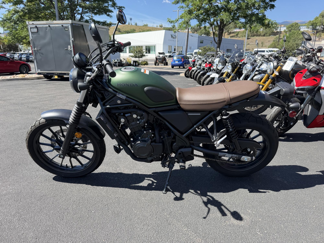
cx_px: 162
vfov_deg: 56.8
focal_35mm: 24
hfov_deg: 71.6
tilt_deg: -15.6
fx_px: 225
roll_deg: -0.7
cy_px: 122
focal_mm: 6.76
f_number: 1.78
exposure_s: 1/1653
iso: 100
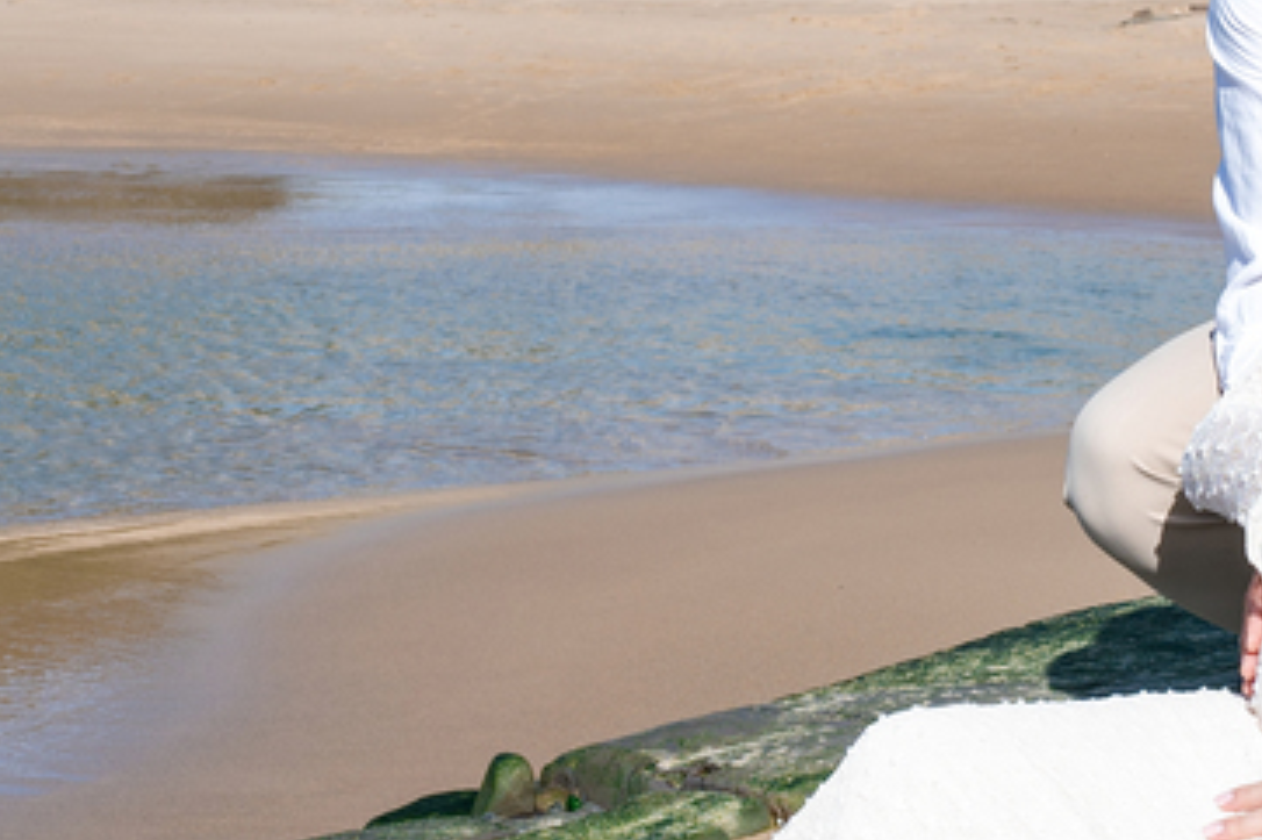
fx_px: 4064
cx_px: 868
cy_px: 289
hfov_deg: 17.6
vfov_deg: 11.8
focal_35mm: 116
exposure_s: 1/200
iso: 100
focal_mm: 35
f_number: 10
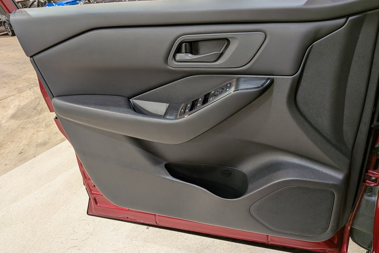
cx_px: 187
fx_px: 274
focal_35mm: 26
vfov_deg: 49.5
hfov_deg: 69.4
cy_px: 120
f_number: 1.7
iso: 129
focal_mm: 4.53
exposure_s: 1/120
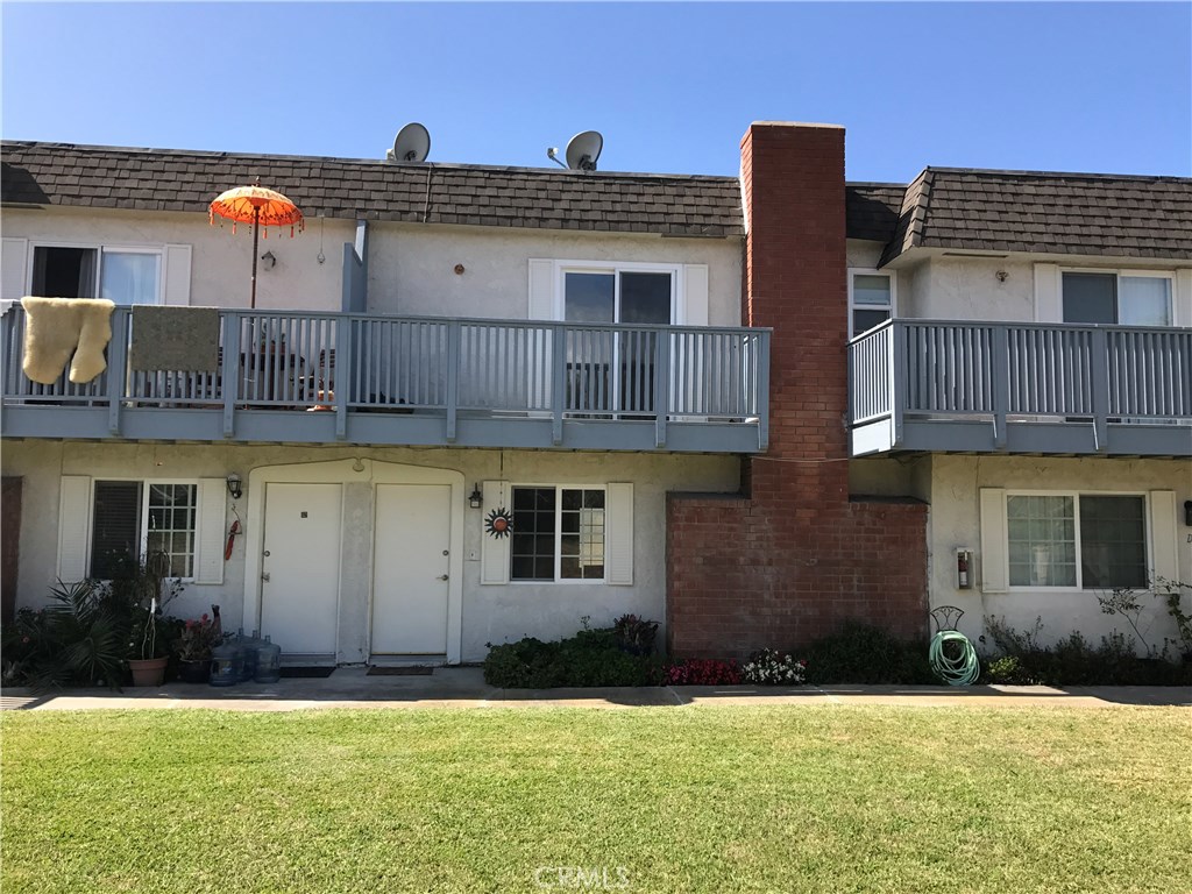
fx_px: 964
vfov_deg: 49.7
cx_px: 596
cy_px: 447
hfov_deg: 63.4
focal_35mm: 28
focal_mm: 3.99
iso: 20
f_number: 1.8
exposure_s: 1/1350
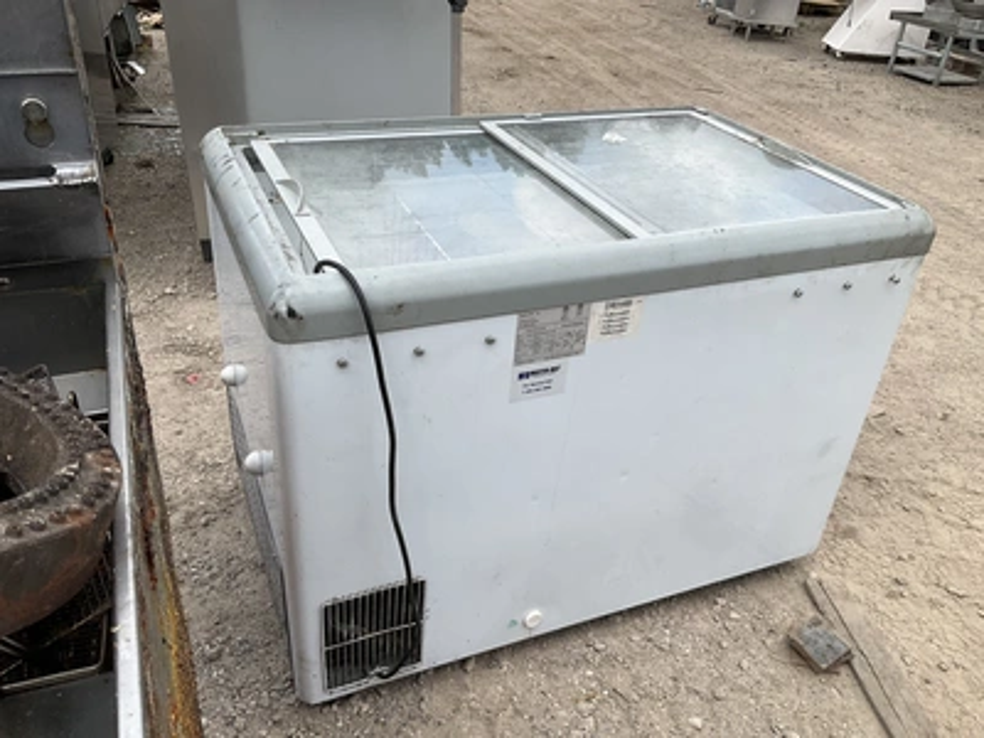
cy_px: 369
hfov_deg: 61.7
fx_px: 824
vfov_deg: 48.2
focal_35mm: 29
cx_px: 492
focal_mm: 3
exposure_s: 1/1279
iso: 25
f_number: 1.8
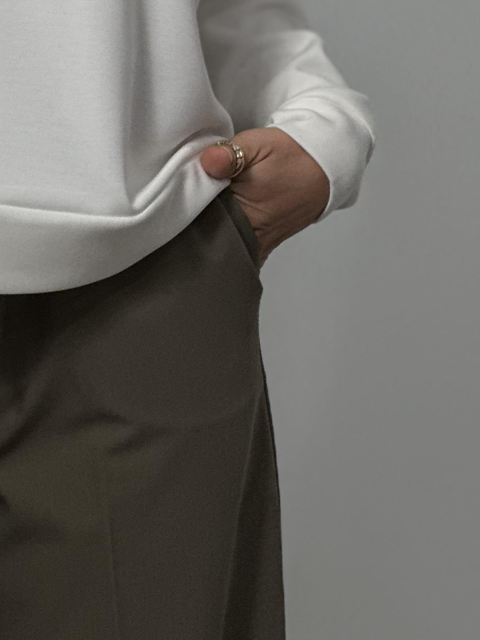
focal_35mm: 190
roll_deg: +0.4
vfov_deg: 10.2
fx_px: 3512
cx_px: -103
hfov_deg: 7.7
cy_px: -120
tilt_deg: -0.8
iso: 50
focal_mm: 9
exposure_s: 1/100
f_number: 2.8
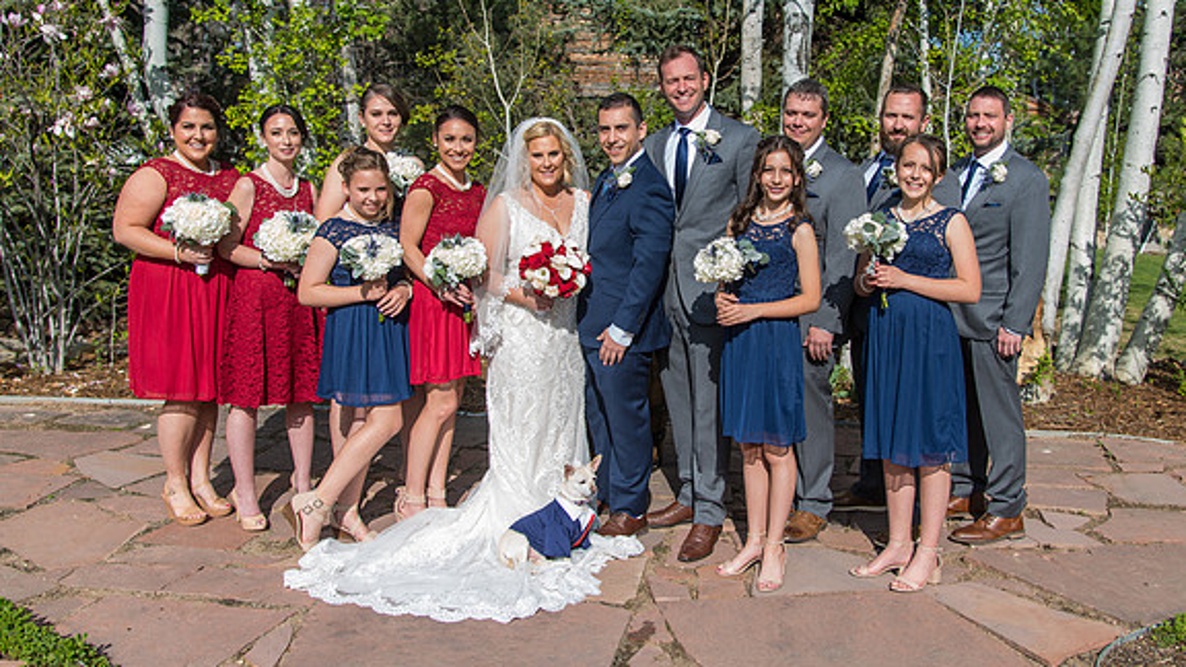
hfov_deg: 50.4
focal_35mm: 40
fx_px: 1258
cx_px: 652
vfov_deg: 29.6
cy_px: 252
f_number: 5
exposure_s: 1/400
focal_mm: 28
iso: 50
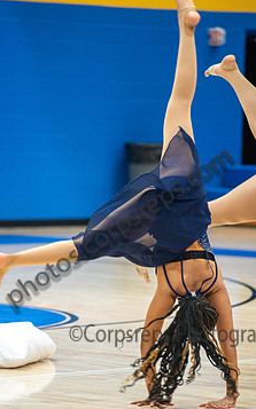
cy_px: 229
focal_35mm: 257
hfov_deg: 5.1
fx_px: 2870
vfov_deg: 8.2
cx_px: 131
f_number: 4
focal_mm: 200
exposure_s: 1/500
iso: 5600
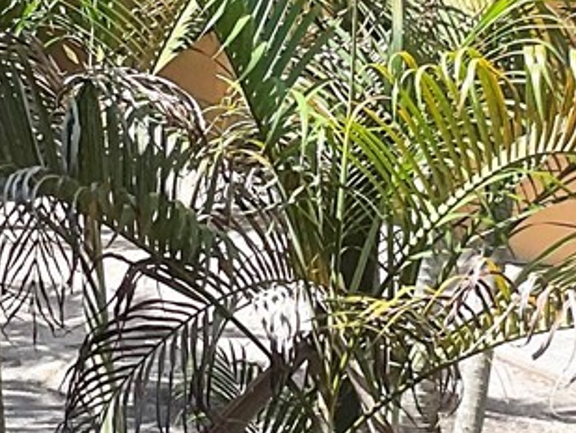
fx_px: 2497
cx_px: 240
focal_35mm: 150
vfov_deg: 9.9
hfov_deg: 13.2
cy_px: 146
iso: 16
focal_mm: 3
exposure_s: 1/524
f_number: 1.8
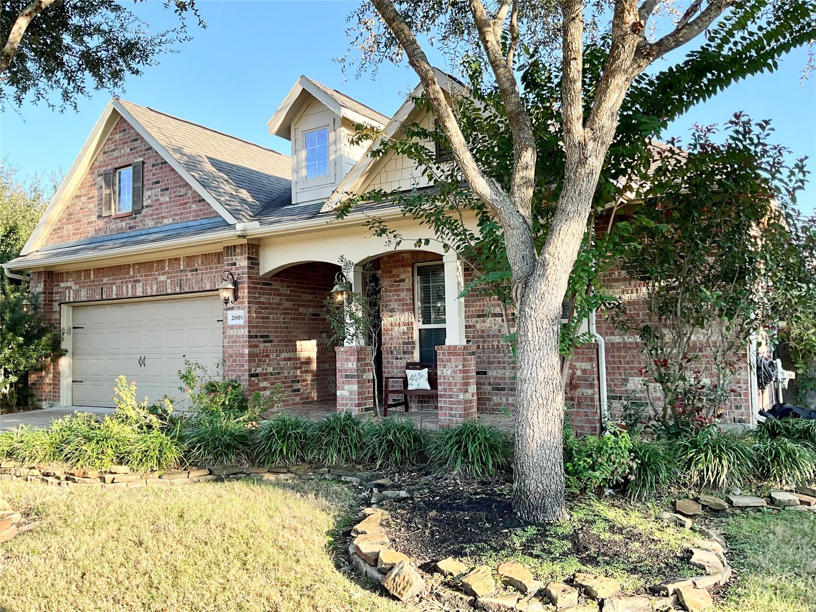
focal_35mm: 29
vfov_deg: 48.2
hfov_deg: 61.7
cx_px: 408
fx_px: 684
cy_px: 306
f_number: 1.8
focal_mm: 3
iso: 25
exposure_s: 1/265
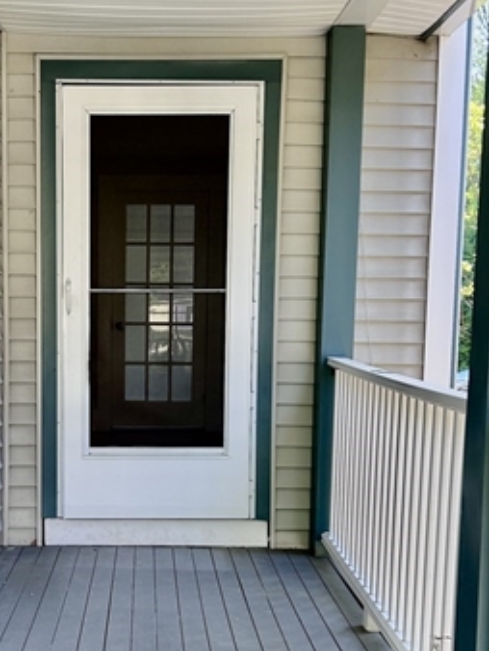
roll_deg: -0.4
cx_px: 162
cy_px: 430
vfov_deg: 32.4
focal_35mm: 59
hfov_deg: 24.7
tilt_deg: -5.7
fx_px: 1110
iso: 50
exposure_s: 1/353
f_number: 1.5
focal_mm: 5.7
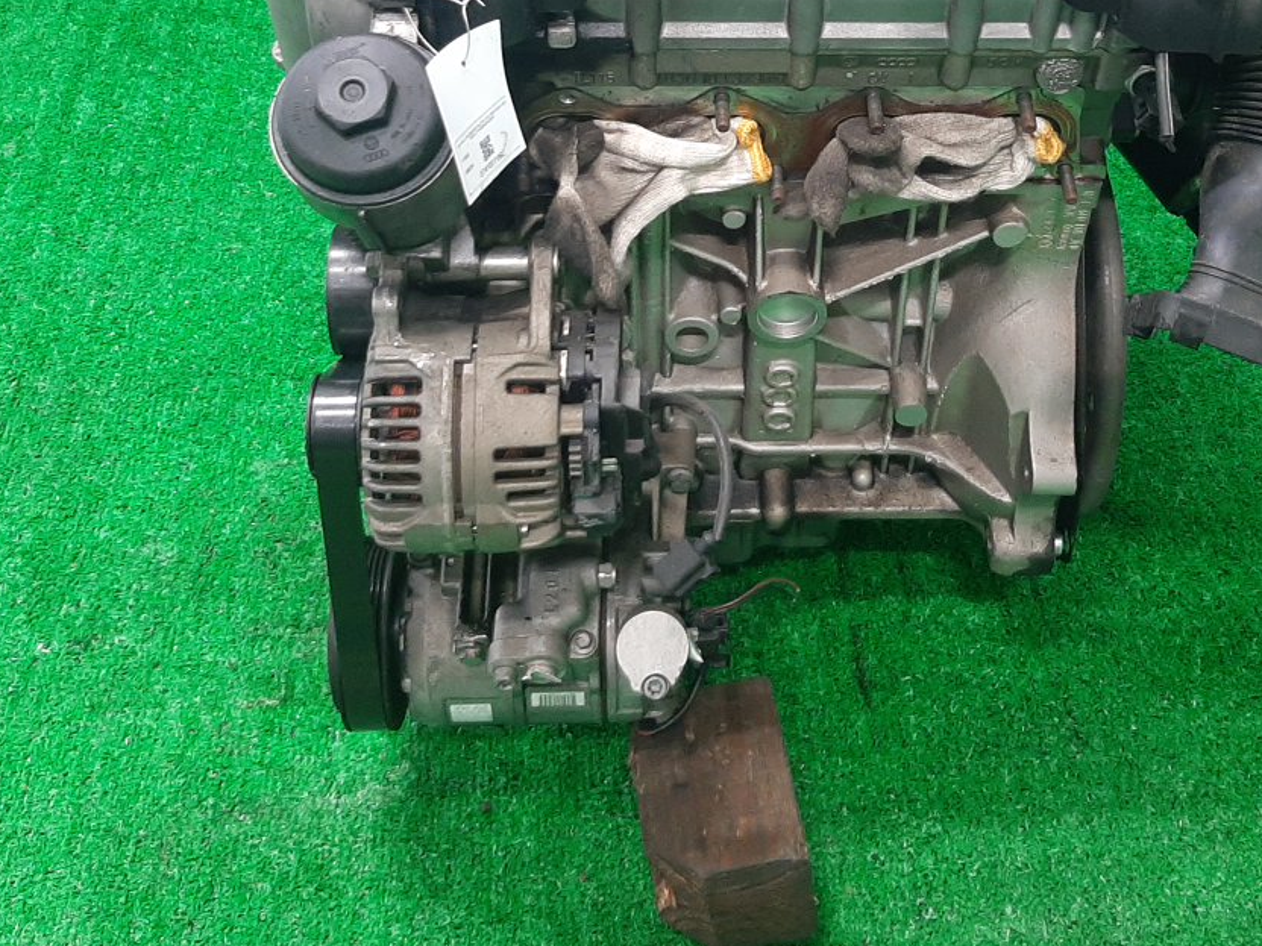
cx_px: 757
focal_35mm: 45
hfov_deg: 41.9
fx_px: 1641
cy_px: 173
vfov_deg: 31.3
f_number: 1.7
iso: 200
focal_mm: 3.93
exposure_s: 1/50
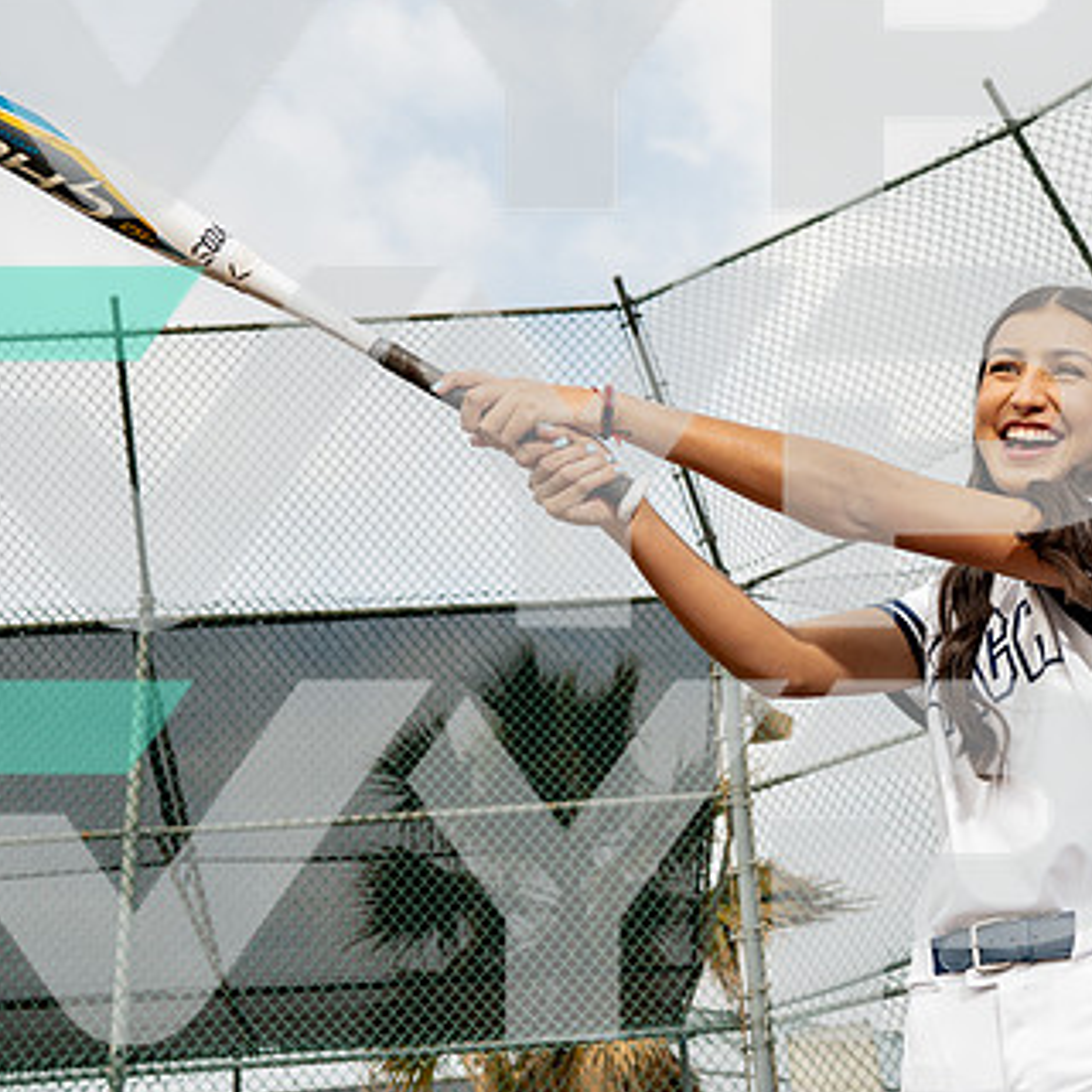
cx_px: 717
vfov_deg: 31.6
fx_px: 1927
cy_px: 449
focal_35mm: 54
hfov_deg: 31.4
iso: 80
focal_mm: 35
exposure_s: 1/250
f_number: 5.6
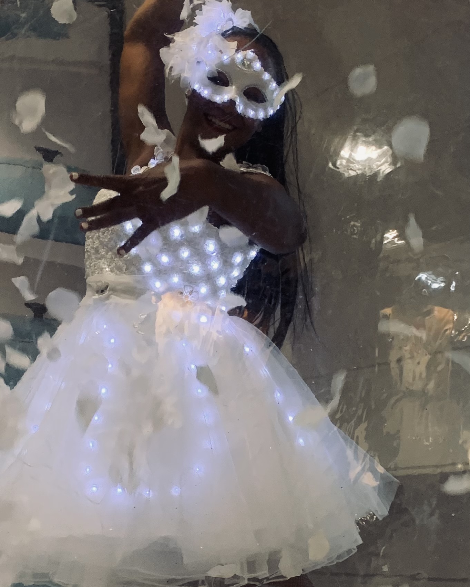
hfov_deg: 25.4
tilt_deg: +6.6
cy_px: 430
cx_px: 213
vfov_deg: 31.0
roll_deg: +1.2
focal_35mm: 60
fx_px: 1043
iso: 100
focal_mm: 4.25
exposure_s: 1/50
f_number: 1.8
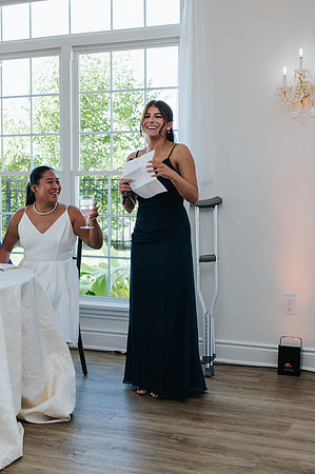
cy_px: 259
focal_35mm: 57
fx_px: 756
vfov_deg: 34.8
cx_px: 50
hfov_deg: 23.1
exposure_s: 1/200
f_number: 3.2
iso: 220
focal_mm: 35
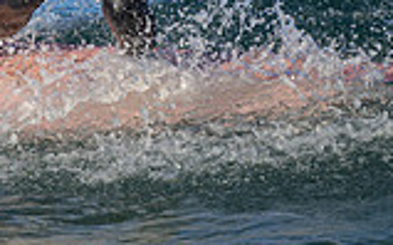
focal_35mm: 2977
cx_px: -148
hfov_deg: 0.7
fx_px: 31851
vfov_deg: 0.4
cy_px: -78
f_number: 6.3
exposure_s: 1/1000
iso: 200
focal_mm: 800
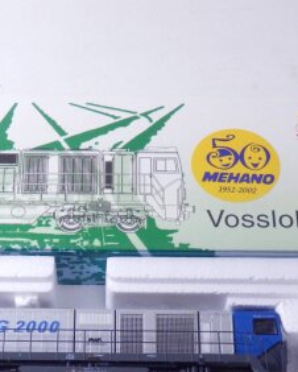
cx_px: 69
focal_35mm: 83
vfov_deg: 22.8
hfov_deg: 18.4
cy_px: 276
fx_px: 914
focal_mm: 7.3
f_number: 3.7
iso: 500
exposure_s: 1/160
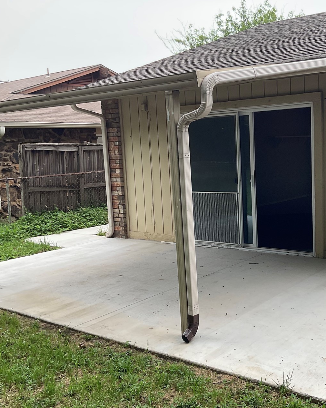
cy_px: 215
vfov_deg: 42.9
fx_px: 519
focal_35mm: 43
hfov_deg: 34.2
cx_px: 241
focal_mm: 3
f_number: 1.8
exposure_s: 1/465
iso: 16
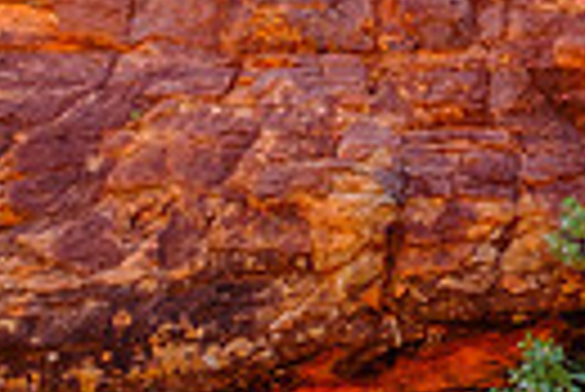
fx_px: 1090
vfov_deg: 20.3
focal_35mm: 67
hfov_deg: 20.4
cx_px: 1076
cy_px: 128
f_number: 4
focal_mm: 10
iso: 200
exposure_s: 1/150
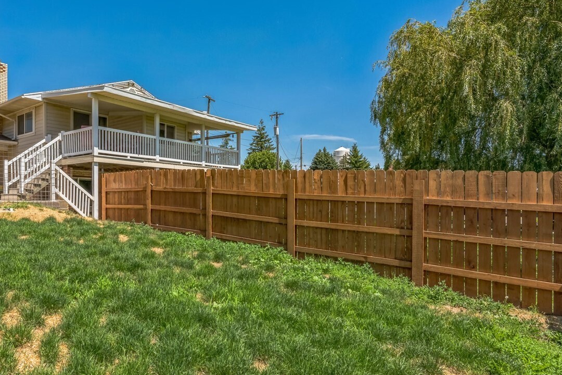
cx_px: 150
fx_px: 343
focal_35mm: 22
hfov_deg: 73.8
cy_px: 165
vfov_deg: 57.1
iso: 200
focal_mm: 14
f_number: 9
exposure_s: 1/400
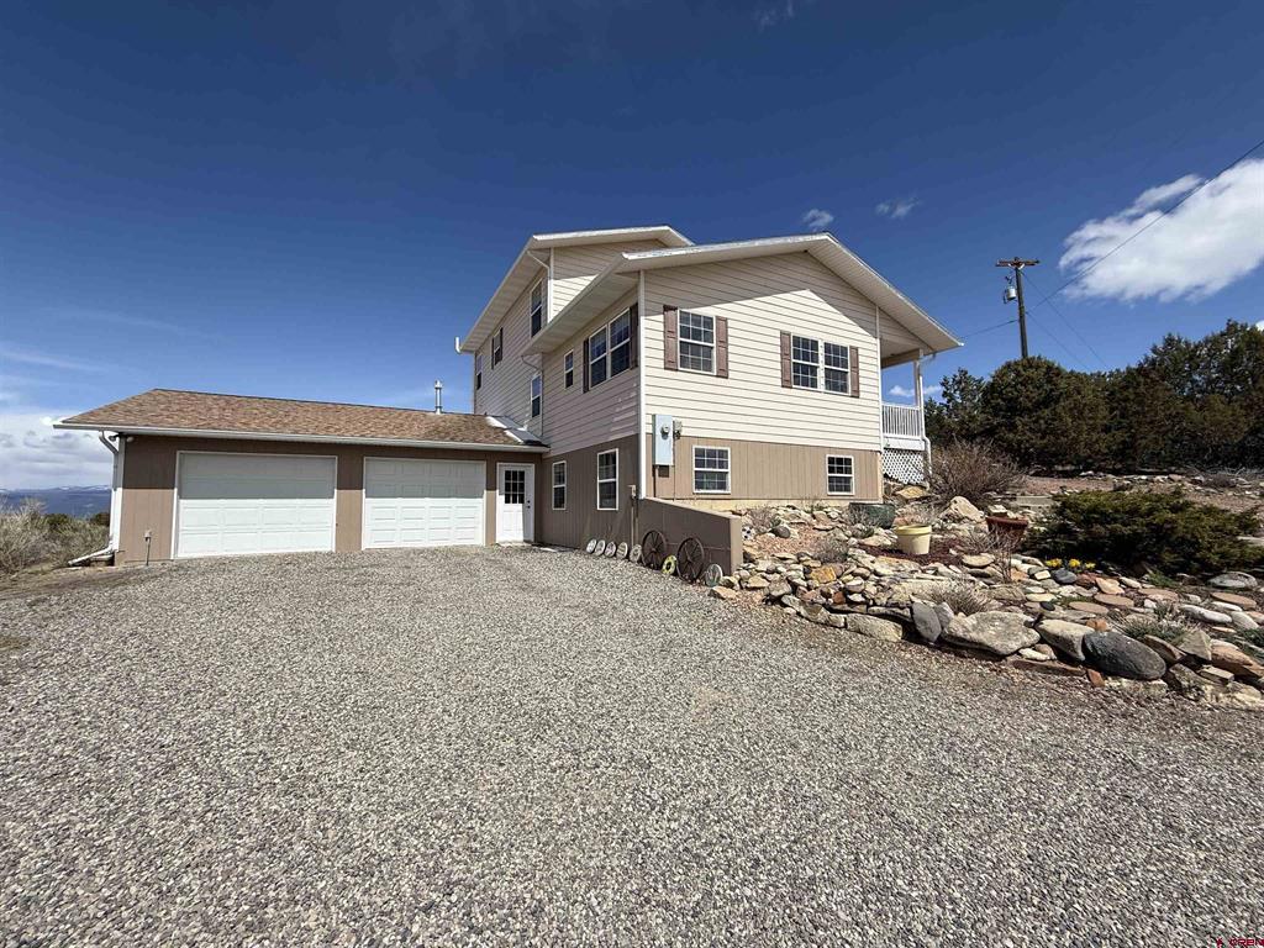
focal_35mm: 14
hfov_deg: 102.1
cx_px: 632
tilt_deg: +4.1
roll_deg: +0.1
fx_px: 511
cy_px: 474
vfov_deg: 85.7
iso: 50
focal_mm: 2.22
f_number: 2.2
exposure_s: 1/5155
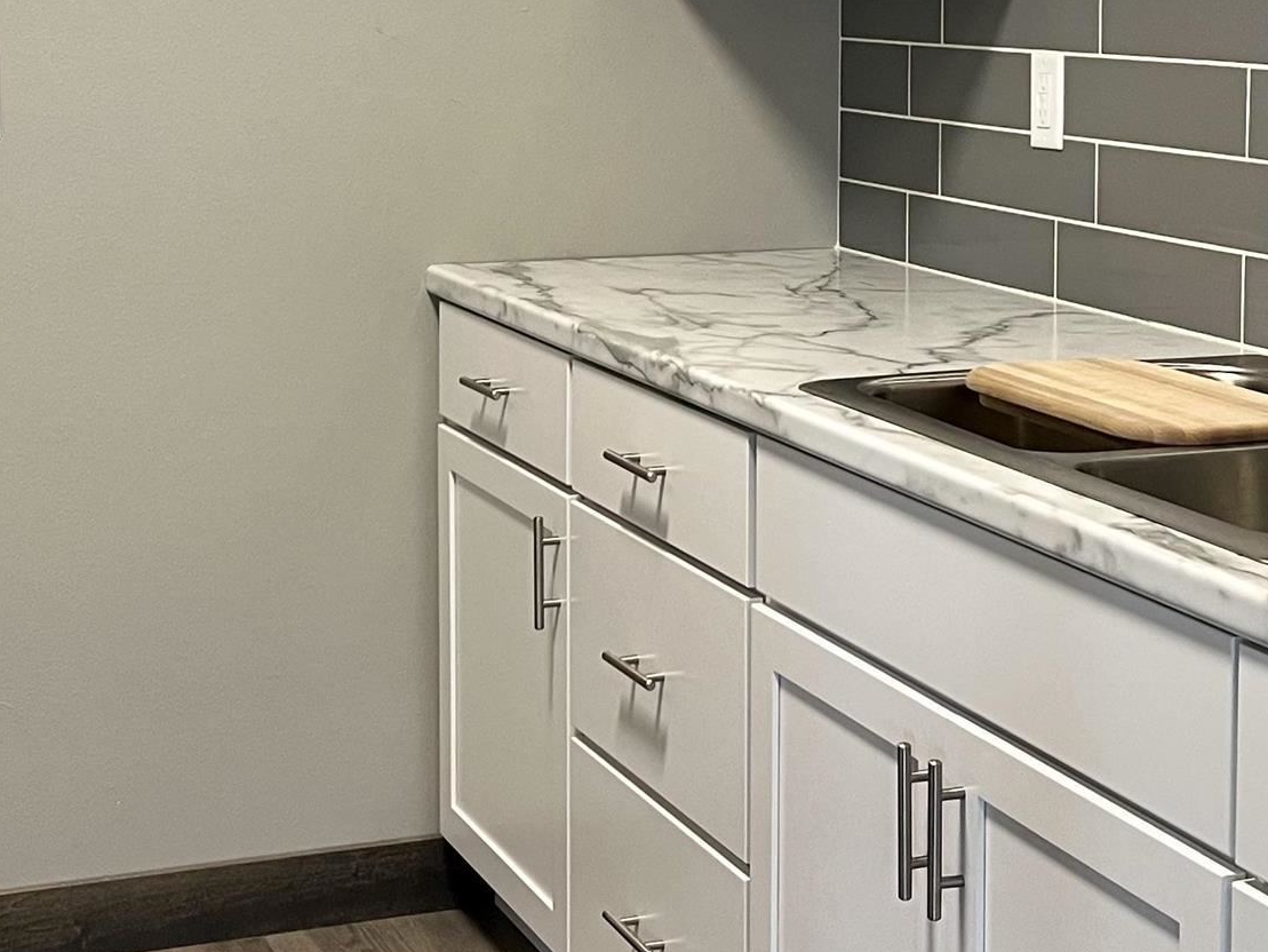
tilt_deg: -7.1
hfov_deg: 27.0
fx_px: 2638
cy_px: 215
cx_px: 627
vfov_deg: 20.3
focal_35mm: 72
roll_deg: -0.2
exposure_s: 1/60
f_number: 1.5
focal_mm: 5.7
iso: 125
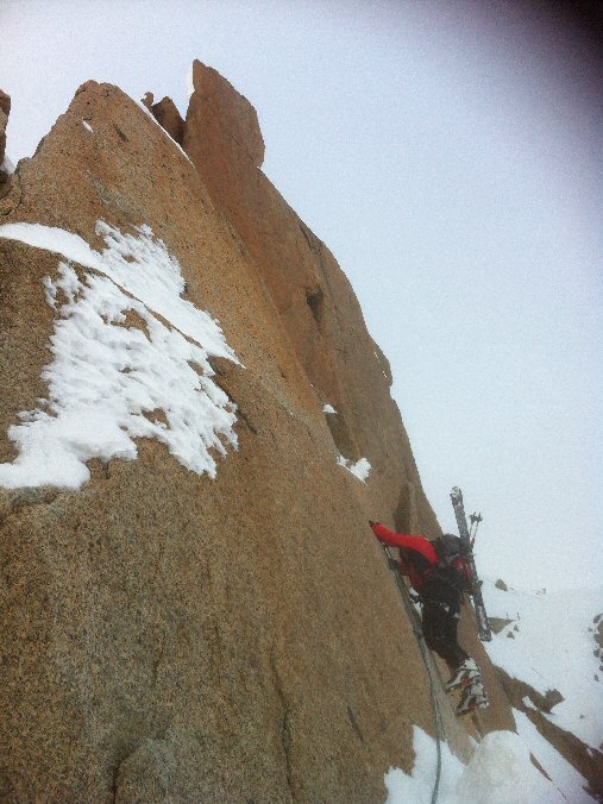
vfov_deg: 52.6
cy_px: 402
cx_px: 302
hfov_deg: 40.7
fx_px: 813
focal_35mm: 35
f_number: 2.8
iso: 80
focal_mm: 3.85
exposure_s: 1/529
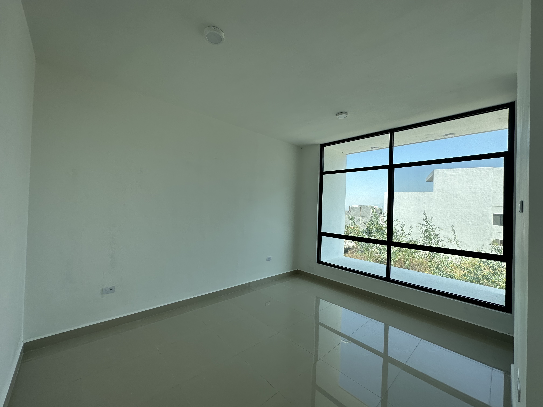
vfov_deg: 85.7
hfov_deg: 102.1
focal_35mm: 14
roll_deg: -1.5
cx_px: 272
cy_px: 204
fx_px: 220
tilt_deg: +1.7
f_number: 2.2
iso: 40
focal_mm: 2.22
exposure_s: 1/465
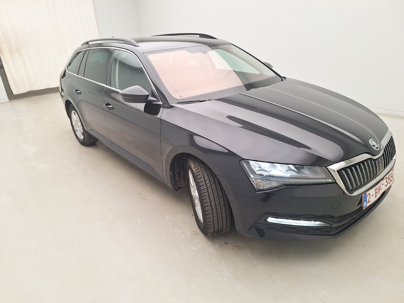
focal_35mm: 23
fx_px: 268
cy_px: 152
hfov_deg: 73.9
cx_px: 202
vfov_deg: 58.9
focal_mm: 5.54
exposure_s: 1/100
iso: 64
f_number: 1.8
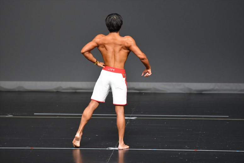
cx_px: 122
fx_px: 2337
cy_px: 82
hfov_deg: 6.0
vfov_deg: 4.0
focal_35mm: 345
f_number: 5.6
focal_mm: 230
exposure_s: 1/400
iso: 2800
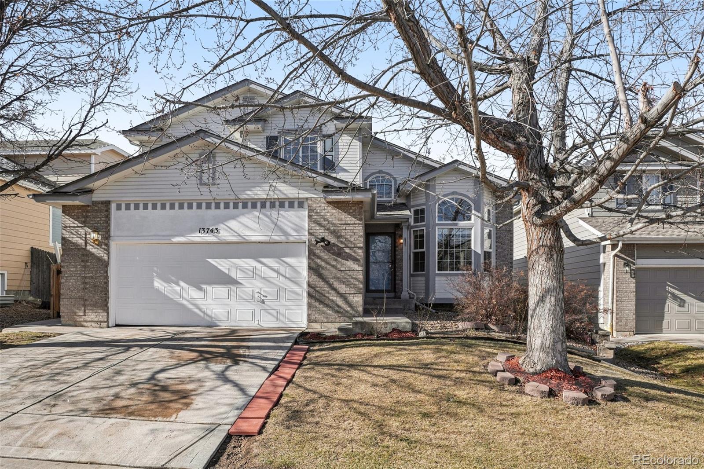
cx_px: 352
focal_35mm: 20
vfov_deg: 63.2
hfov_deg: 85.4
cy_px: 234
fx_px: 381
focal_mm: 13
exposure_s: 1/250
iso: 100
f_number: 8
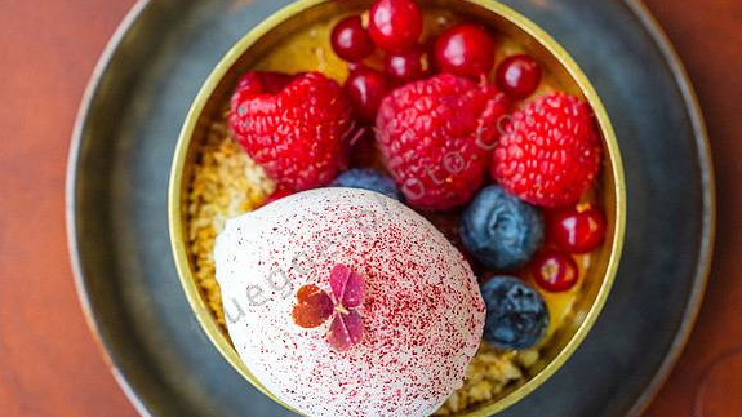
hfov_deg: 28.6
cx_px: 373
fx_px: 1455
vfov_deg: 16.3
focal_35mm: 74
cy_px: 211
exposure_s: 1/125
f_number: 7.1
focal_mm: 70
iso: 1250
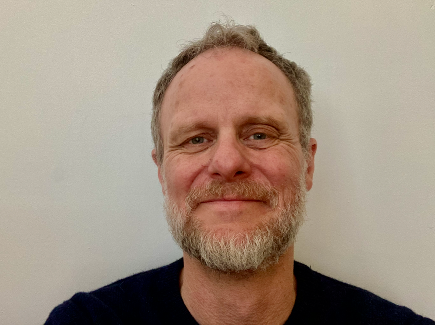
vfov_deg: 44.1
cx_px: 218
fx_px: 402
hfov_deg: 56.9
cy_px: 162
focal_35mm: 32
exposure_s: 1/40
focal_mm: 2.87
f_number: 2.2
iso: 320
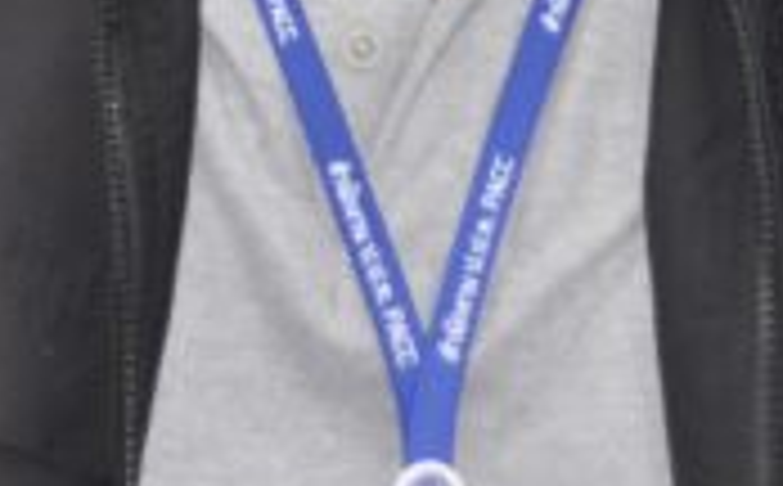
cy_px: -392
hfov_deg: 10.2
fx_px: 4366
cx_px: 360
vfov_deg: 6.2
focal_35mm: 205
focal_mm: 32
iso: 800
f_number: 4
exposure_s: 1/60
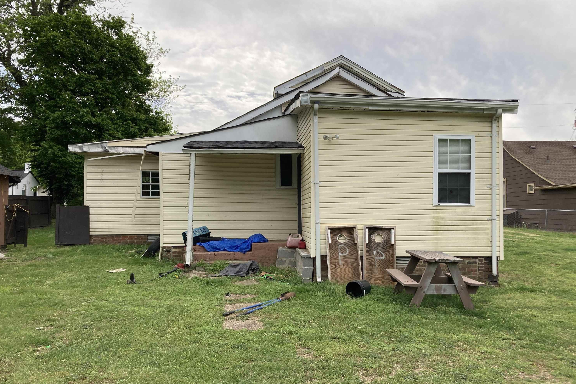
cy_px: 209
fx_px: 480
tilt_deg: +1.1
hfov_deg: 61.9
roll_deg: -1.2
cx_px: 291
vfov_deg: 43.6
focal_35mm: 30
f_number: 1.8
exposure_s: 1/1567
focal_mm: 3.99
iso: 20
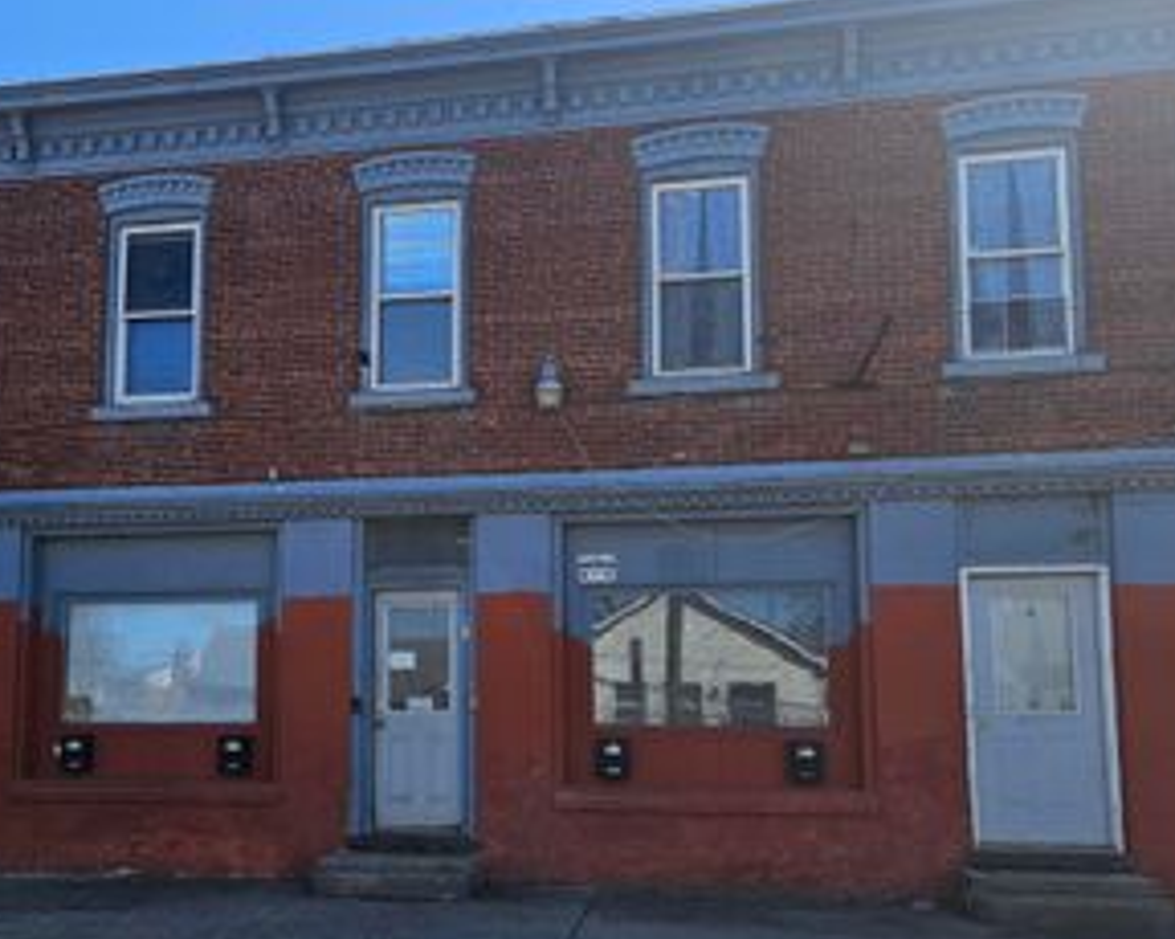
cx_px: 432
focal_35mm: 39
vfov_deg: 38.0
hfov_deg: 46.4
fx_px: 1355
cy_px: 565
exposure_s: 1/1513
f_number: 1.8
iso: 32
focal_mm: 5.4
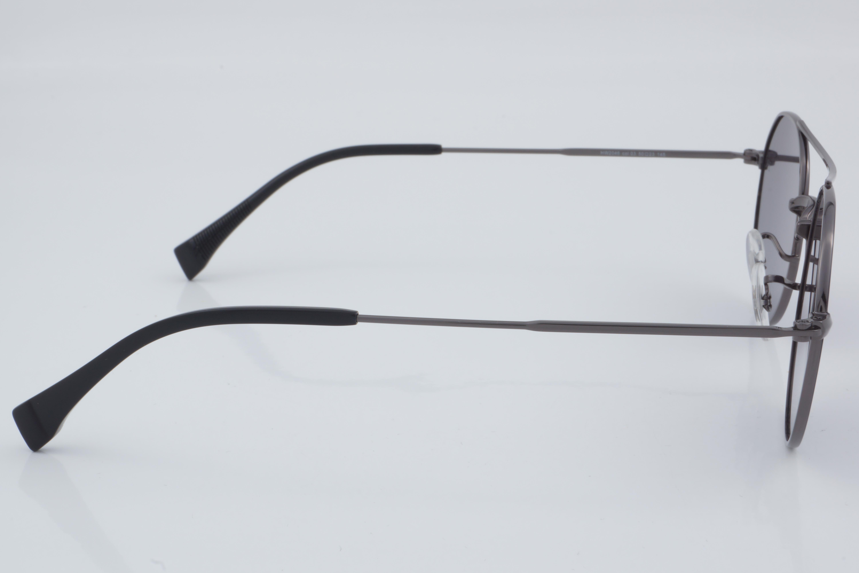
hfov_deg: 27.0
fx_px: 1789
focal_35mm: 75
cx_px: 430
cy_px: 286
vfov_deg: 18.2
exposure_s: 1/4
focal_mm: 50
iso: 100
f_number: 32
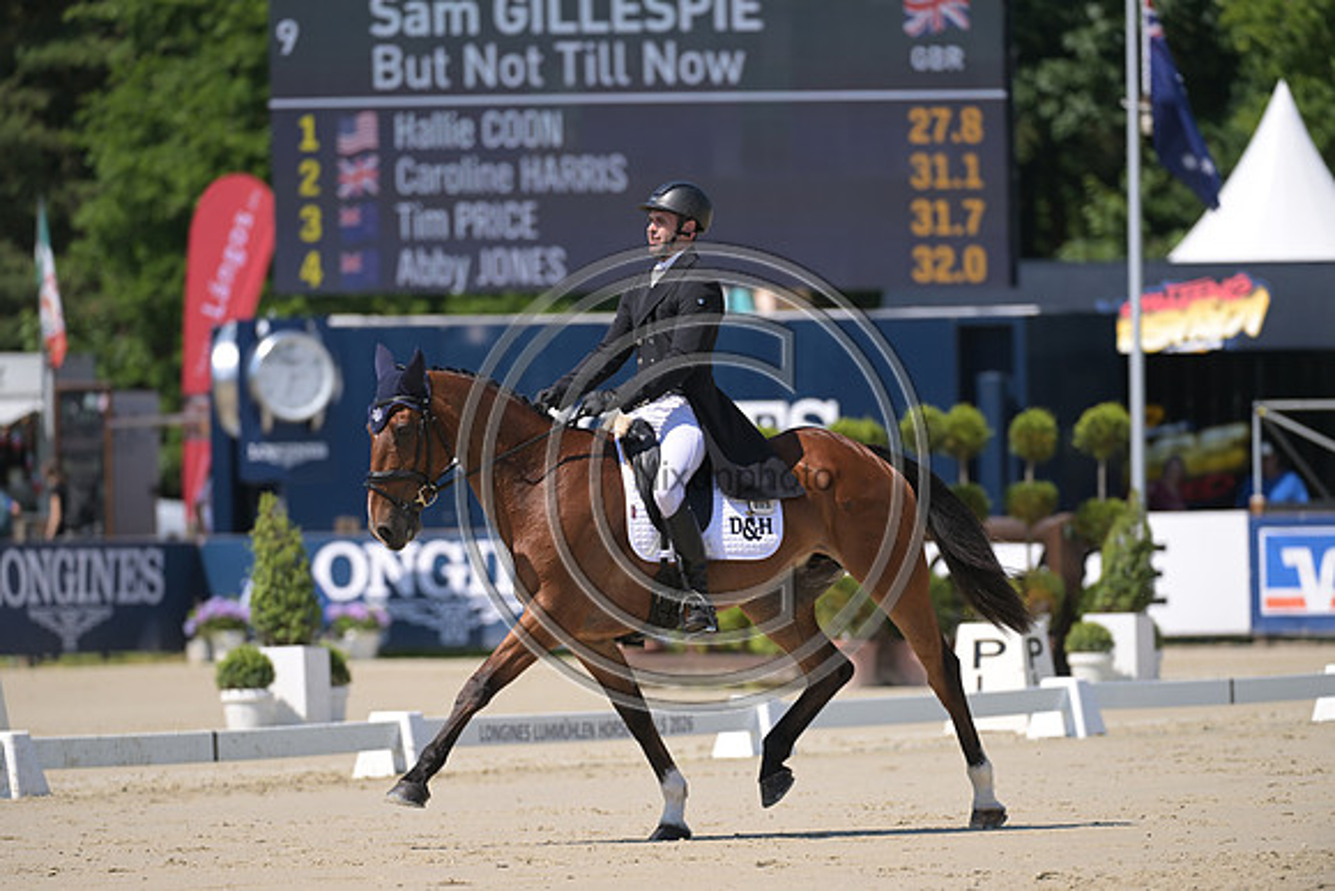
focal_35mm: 340
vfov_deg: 4.0
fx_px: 12611
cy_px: 446
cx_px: 668
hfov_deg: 6.1
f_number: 5
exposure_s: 1/1250
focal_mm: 340
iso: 250
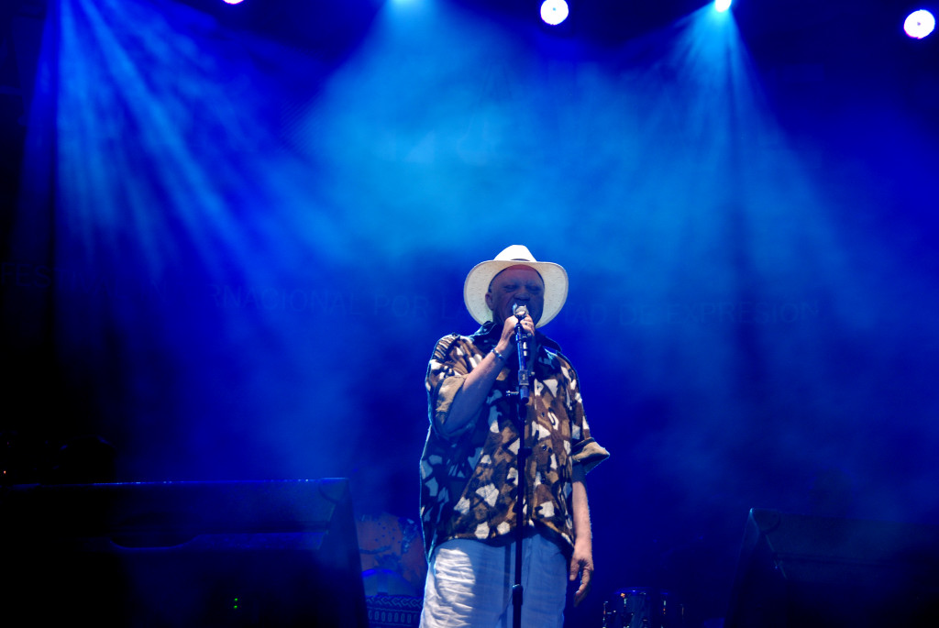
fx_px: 2154
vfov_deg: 16.6
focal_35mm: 82
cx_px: 470
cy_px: 314
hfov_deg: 24.6
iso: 400
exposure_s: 1/40
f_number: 5
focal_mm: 55
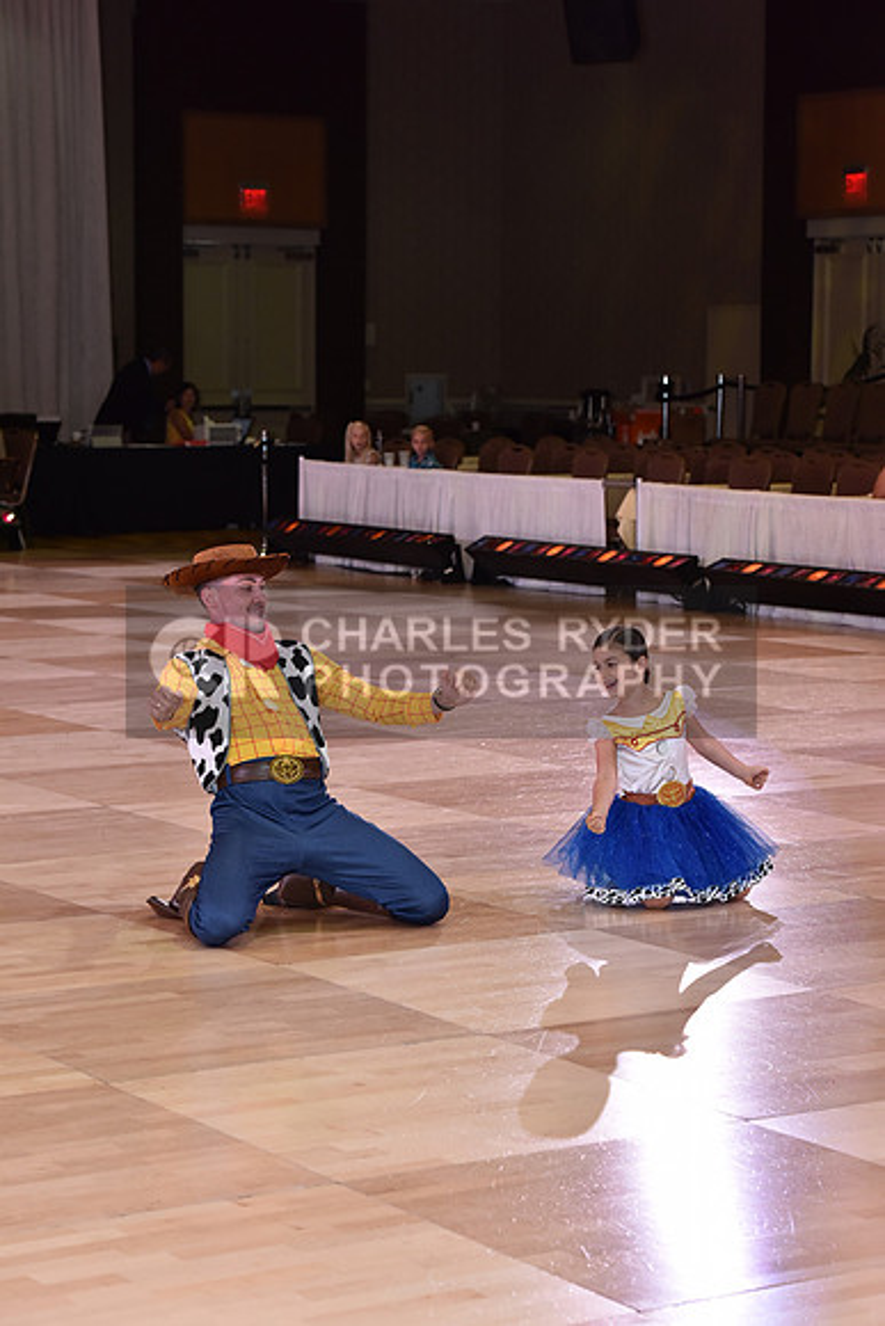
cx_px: 442
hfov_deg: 14.9
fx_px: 3390
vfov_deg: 22.1
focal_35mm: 92
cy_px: 663
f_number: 6.3
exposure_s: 1/250
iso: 1600
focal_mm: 92
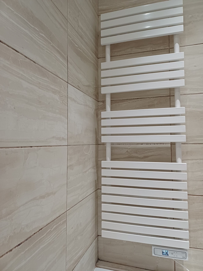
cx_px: 102
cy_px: 136
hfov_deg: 54.9
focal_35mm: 25
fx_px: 195
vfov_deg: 69.4
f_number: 1.8
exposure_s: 1/33.3
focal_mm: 4.65
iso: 400
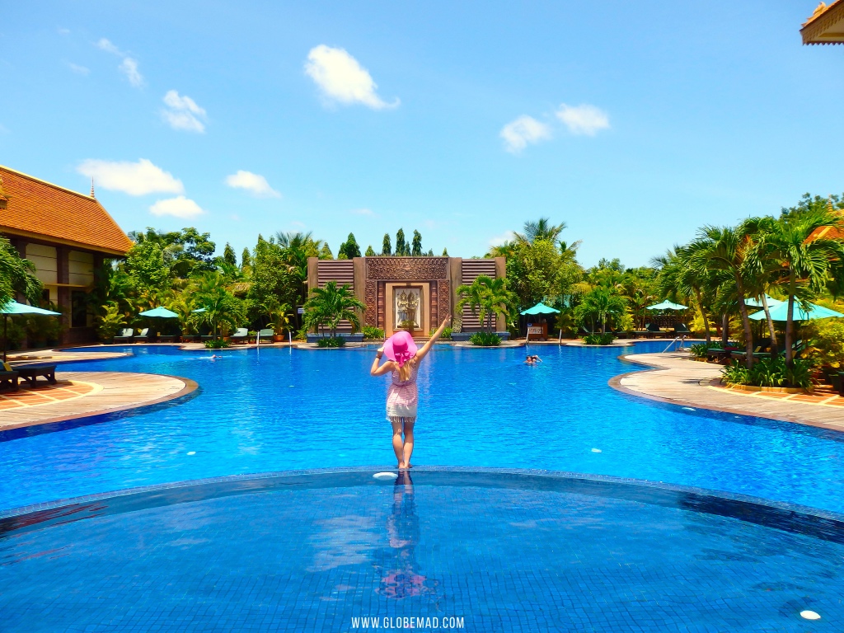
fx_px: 610
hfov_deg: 69.4
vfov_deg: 54.9
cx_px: 422
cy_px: 316
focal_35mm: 25
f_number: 8.7
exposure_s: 1/2000
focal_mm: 4.5
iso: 125
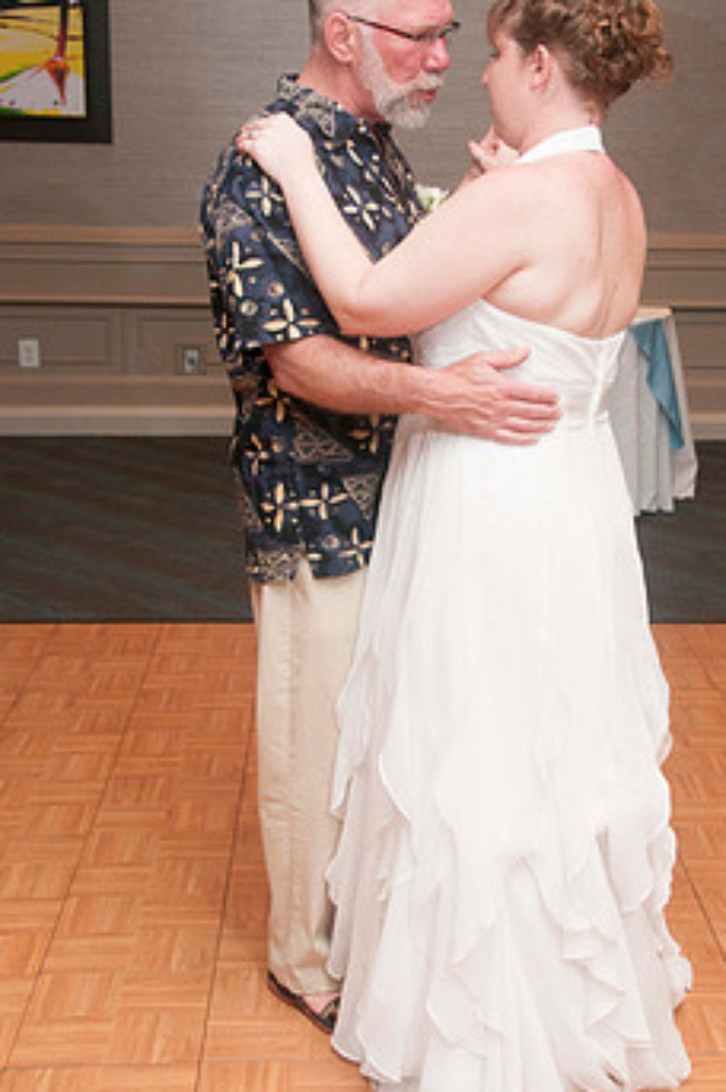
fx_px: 1728
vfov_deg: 35.0
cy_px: 452
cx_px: 428
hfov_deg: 23.7
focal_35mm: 57
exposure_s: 1/60
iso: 400
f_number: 5.6
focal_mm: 29
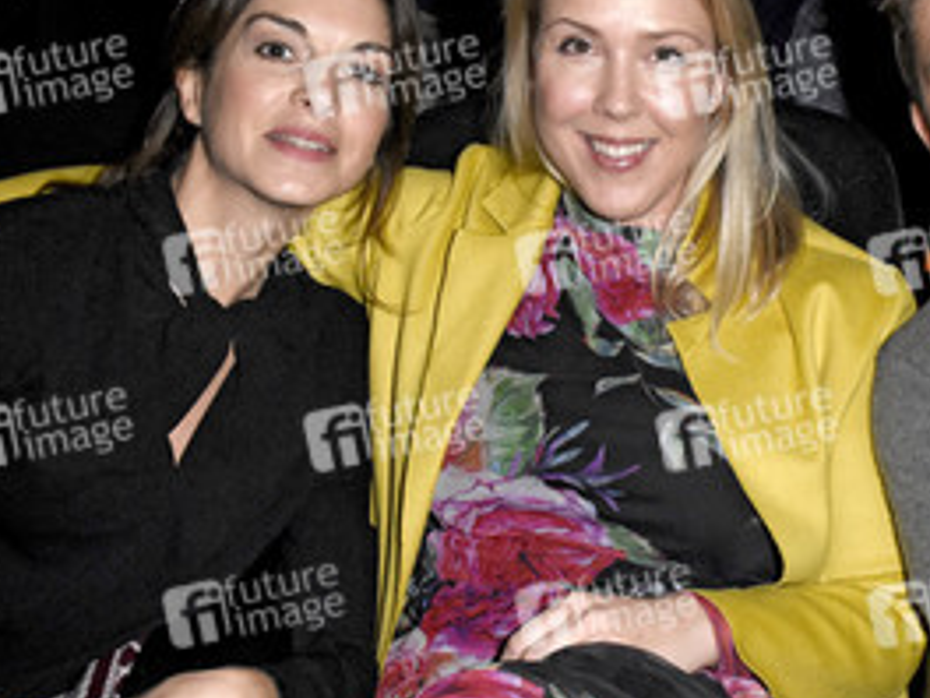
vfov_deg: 19.9
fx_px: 1988
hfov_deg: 26.1
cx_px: 653
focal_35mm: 74
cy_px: 342
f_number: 5.6
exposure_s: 1/60
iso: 3200
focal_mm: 30
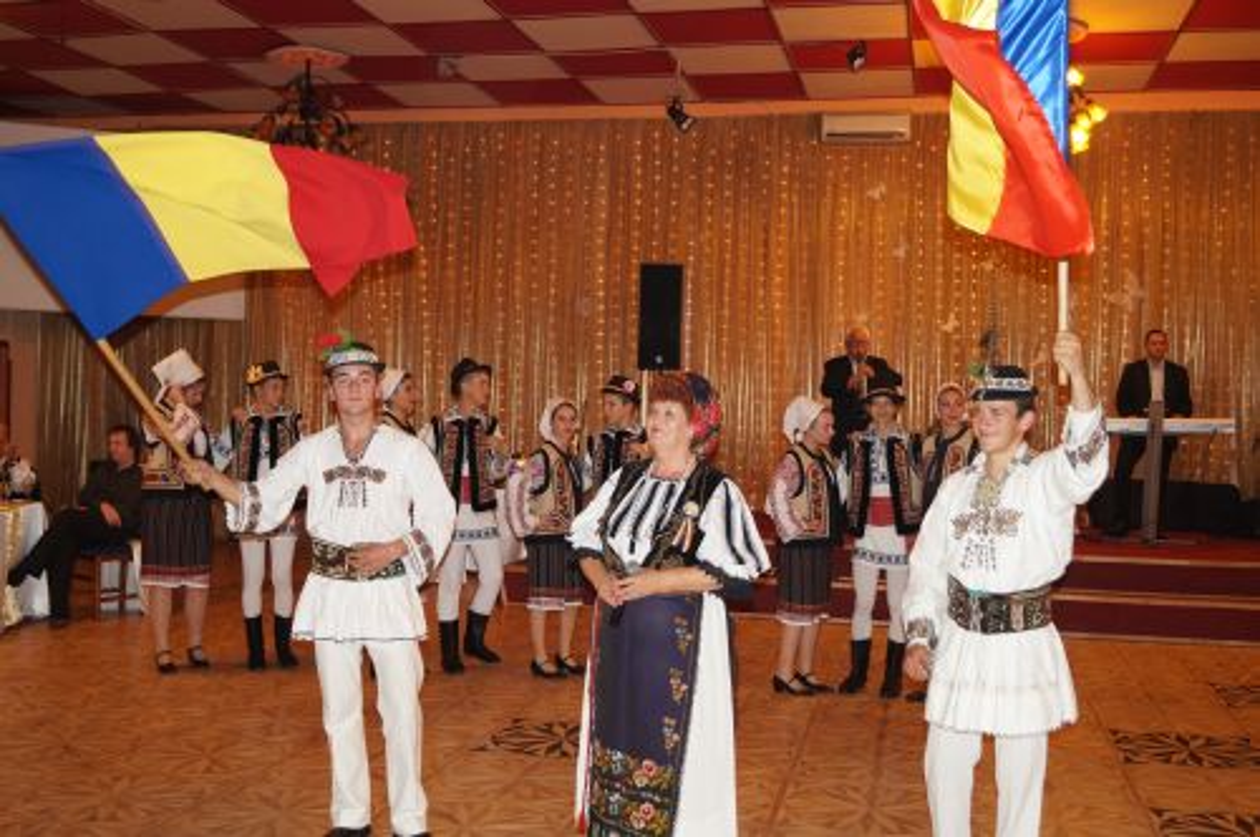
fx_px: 1363
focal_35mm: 39
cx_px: 630
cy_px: 418
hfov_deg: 49.6
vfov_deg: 34.1
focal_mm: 26
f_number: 4.5
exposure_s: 1/60
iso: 500
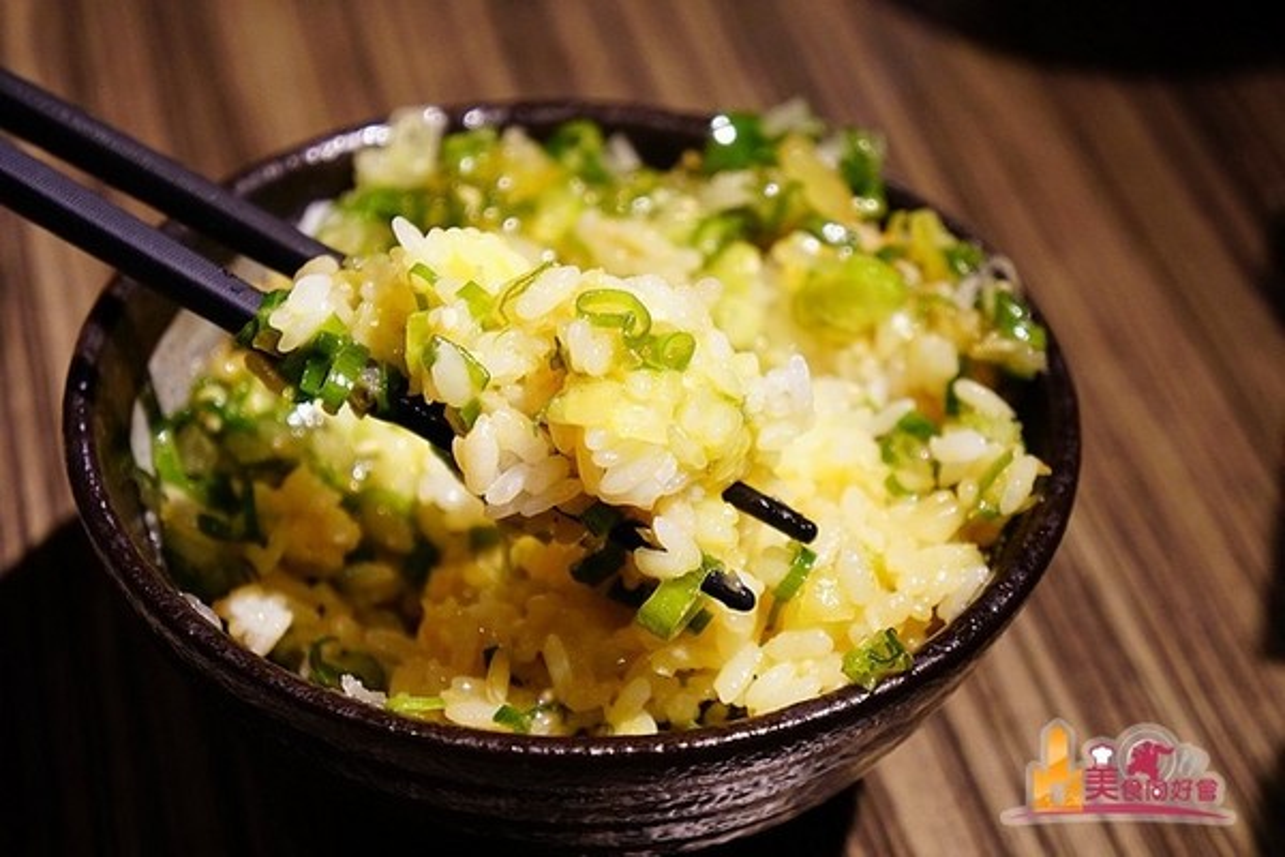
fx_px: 2516
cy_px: 428
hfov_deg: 28.6
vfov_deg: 19.3
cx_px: 642
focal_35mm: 70
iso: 2000
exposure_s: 1/80
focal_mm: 47
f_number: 5
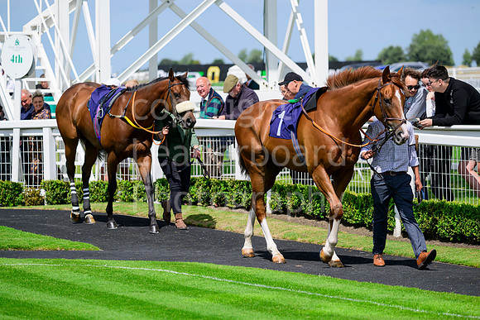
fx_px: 2400
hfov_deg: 11.4
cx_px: 240
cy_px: 160
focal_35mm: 180
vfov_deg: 7.6
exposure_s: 1/3200
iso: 400
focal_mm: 180
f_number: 4.8
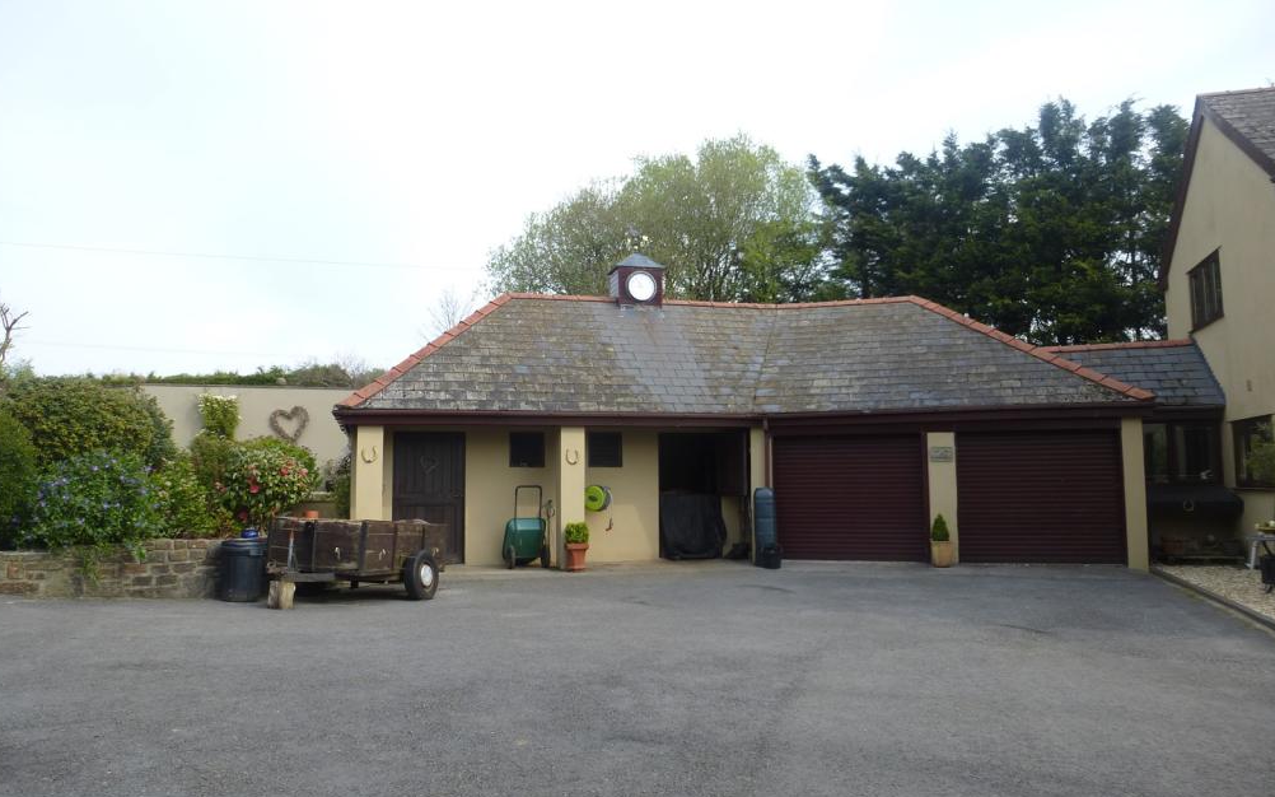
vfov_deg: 47.6
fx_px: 903
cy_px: 384
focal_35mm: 26
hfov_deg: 70.4
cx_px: 634
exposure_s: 1/400
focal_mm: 4.3
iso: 100
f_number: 3.3
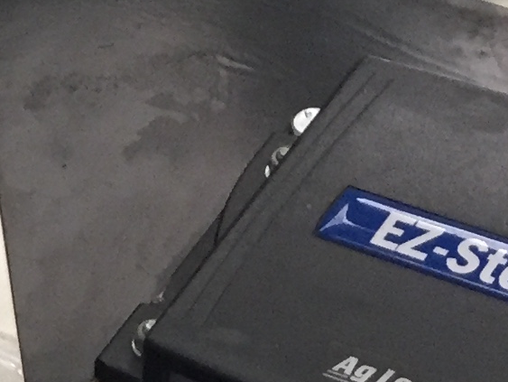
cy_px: 901
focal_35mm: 168
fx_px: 2467
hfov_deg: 11.0
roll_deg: -3.6
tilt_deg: -43.1
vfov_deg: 8.2
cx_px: -383
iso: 200
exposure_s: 1/33
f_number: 2.2
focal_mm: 4.15
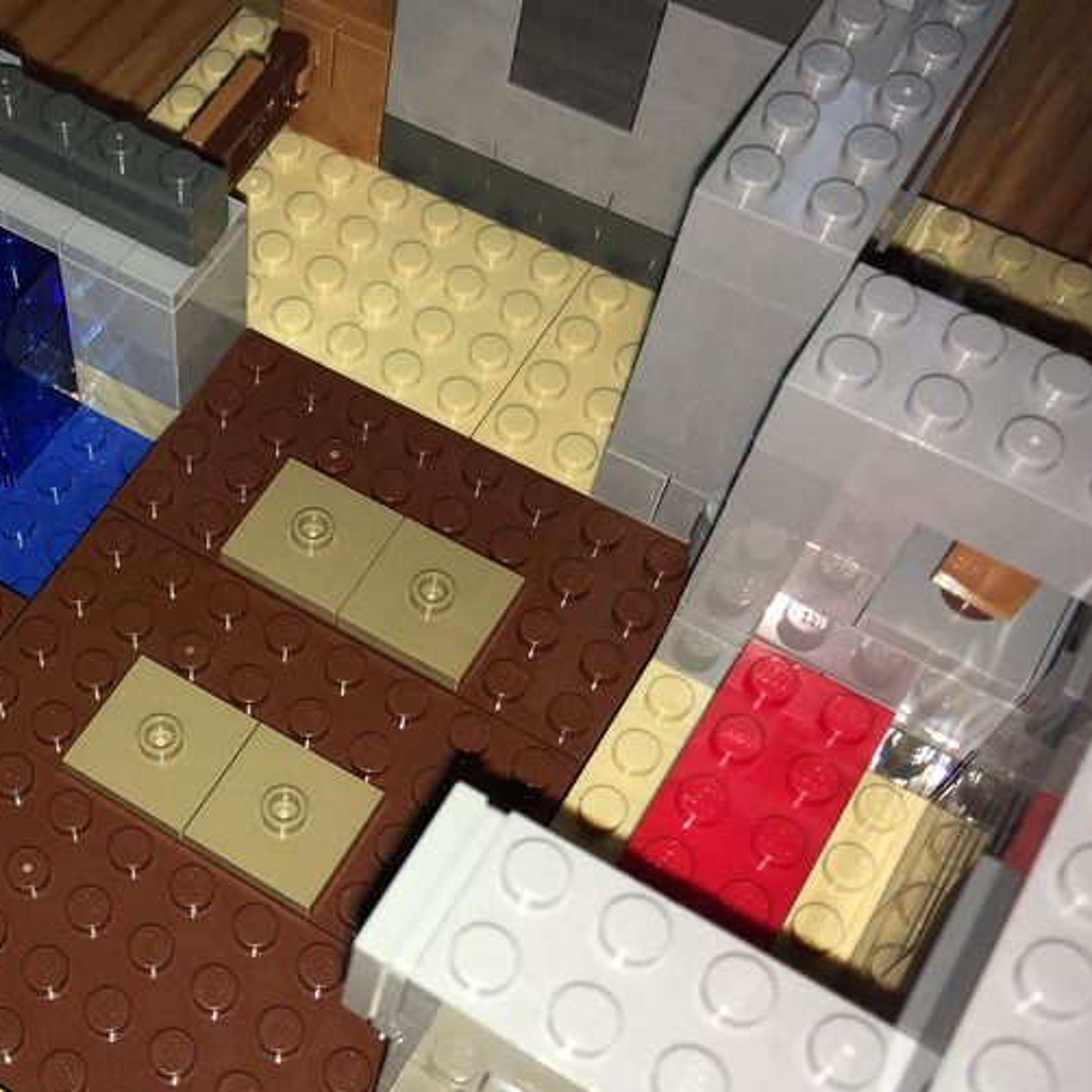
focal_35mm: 46
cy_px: 630
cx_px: 146
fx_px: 1642
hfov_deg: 35.0
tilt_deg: -62.1
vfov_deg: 36.7
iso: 25
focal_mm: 4.15
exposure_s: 1/105
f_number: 2.2
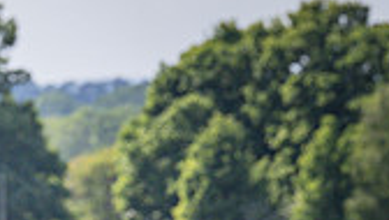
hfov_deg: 3.5
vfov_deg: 2.0
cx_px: -442
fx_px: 6238
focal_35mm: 604
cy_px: 457
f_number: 4
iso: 400
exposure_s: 1/3200
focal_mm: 86
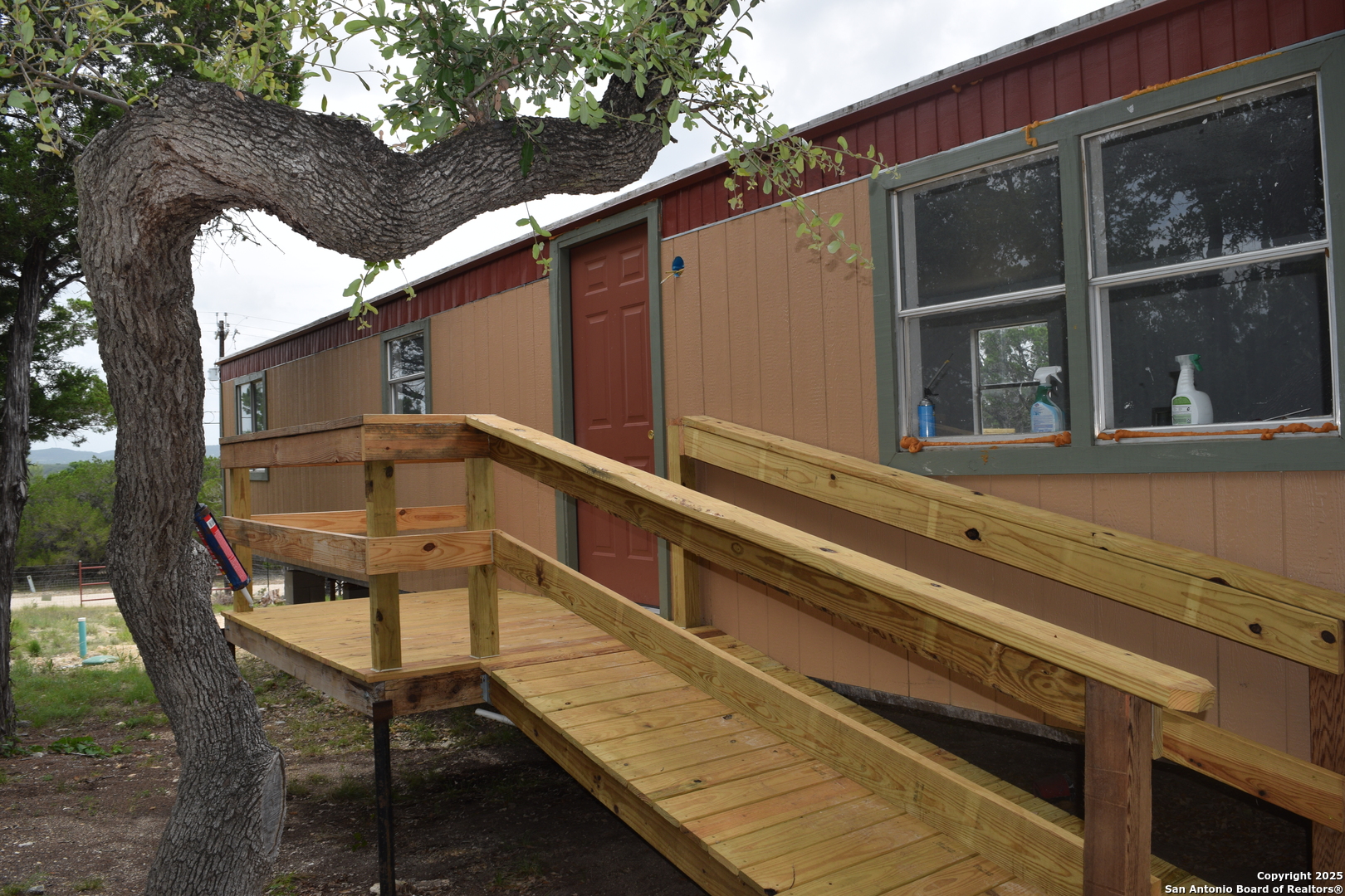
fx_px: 1009
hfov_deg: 67.4
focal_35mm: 27
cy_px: 448
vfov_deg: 47.9
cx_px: 672
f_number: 7.1
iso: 100
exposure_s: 1/200
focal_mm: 18
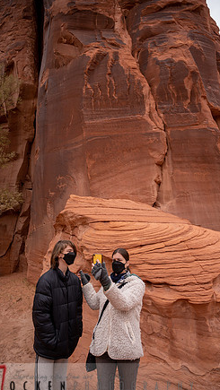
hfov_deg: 44.4
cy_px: 196
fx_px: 269
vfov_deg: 71.9
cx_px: 102
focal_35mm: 26
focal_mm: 24
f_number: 4
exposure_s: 1/800
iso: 400
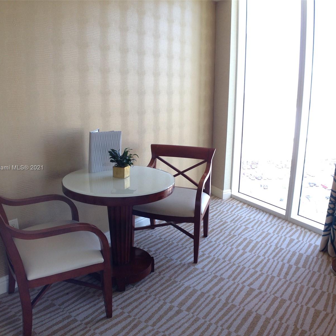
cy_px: 168
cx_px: 179
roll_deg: -0.5
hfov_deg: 42.8
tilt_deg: -12.3
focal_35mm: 39
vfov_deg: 42.8
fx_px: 428
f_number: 2.4
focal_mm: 4.12
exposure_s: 1/40
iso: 64
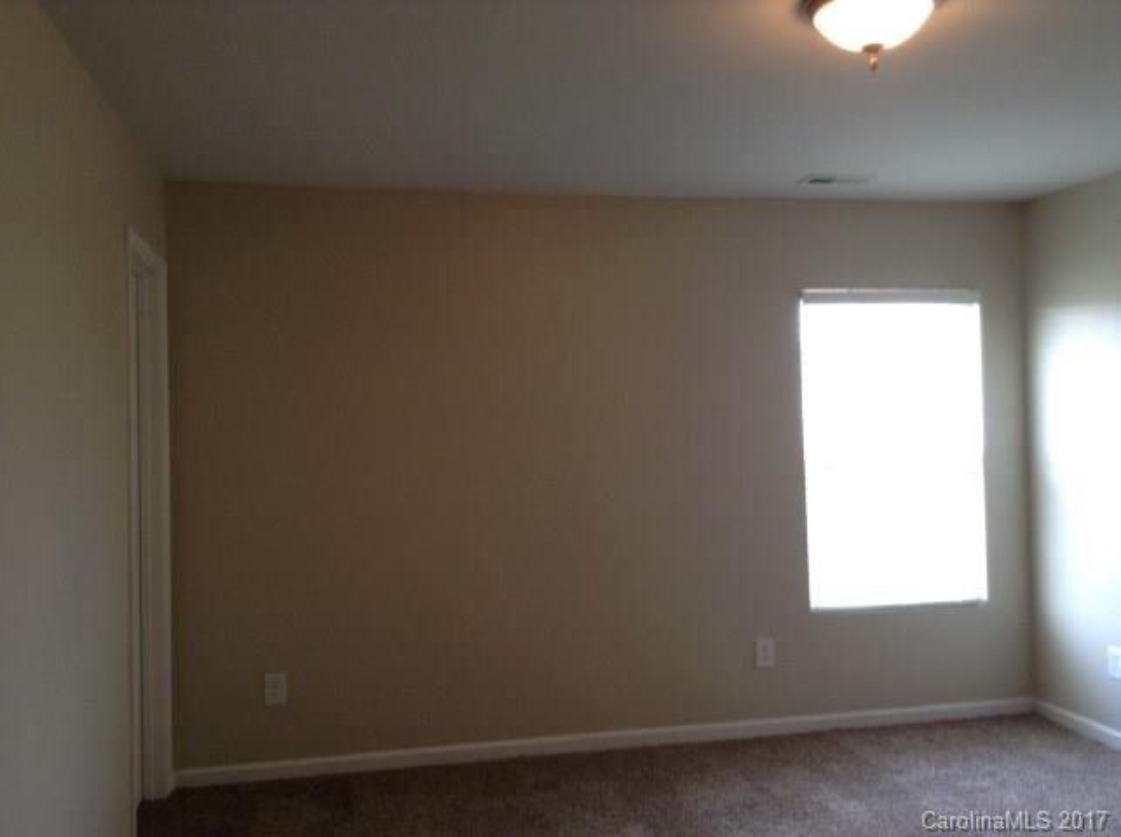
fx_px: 1067
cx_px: 560
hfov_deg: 55.4
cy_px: 418
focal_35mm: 33
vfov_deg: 42.8
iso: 64
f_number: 2.4
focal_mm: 3.3
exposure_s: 1/24
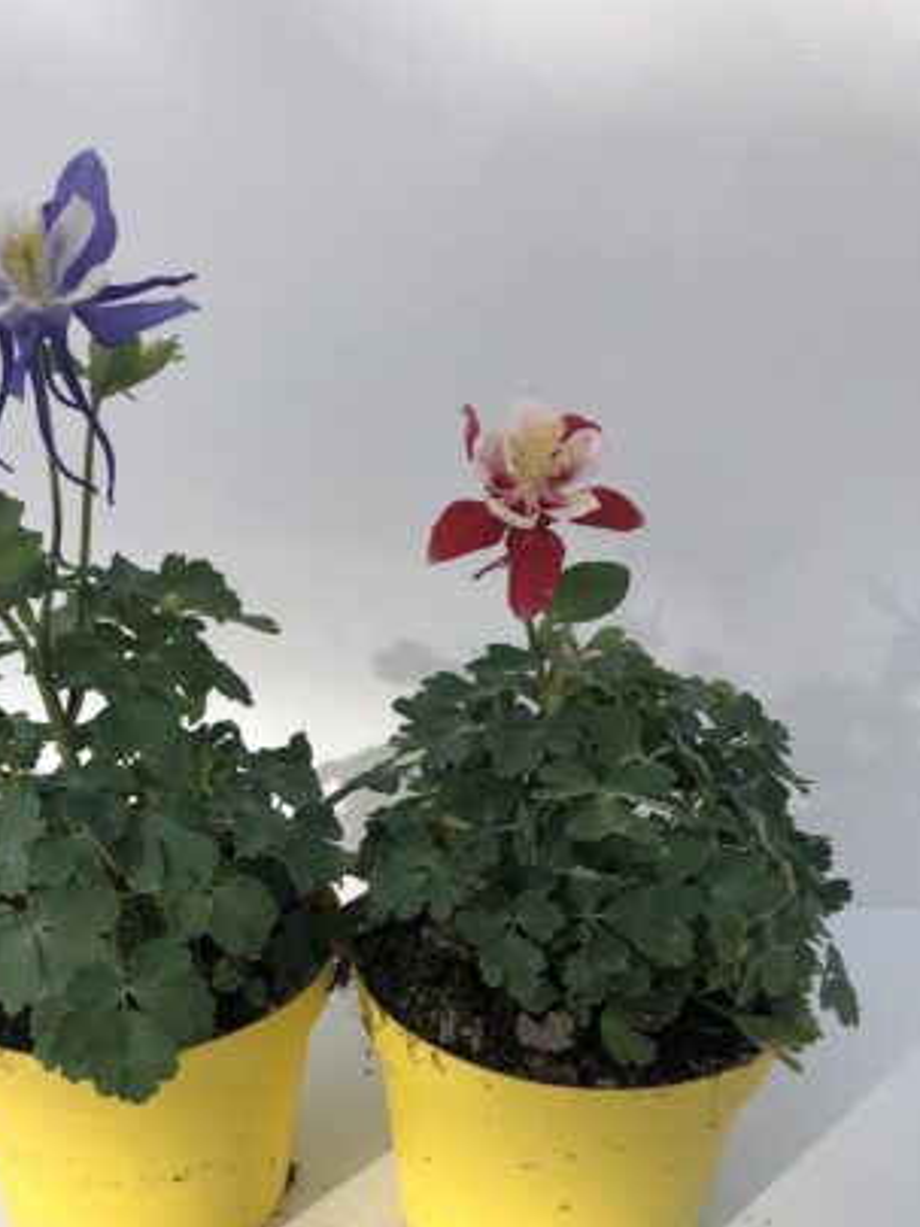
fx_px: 1311
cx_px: 334
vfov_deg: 49.4
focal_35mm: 37
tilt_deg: -27.0
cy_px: 802
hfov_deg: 38.4
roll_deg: +0.2
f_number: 1.8
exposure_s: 1/289
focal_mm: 4
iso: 20
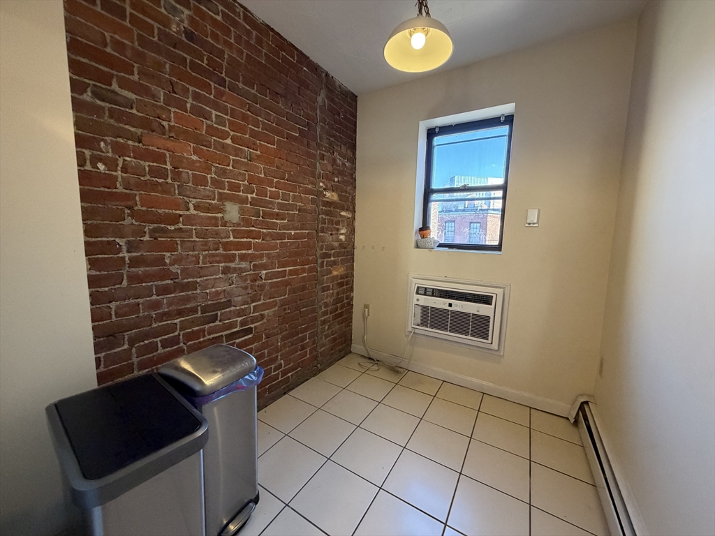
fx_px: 289
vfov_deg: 85.7
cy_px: 268
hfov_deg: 102.1
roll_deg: -1.5
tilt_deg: -6.1
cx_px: 358
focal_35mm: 14
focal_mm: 2.22
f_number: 2.2
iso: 400
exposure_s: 1/60
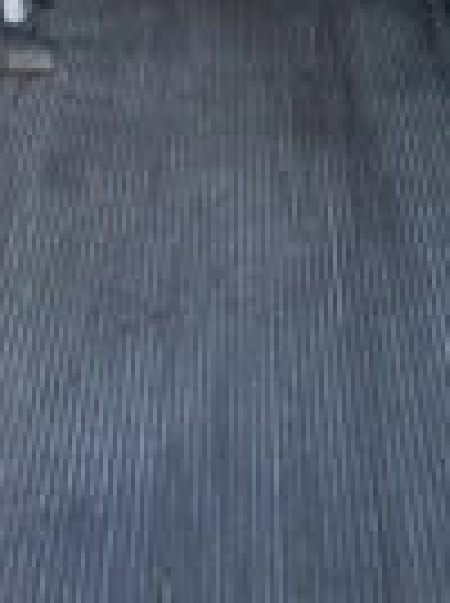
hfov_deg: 17.1
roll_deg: +2.4
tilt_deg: -12.1
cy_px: -441
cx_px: 230
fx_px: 1495
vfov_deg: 18.5
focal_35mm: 86
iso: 200
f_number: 1.78
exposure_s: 1/93
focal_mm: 6.76
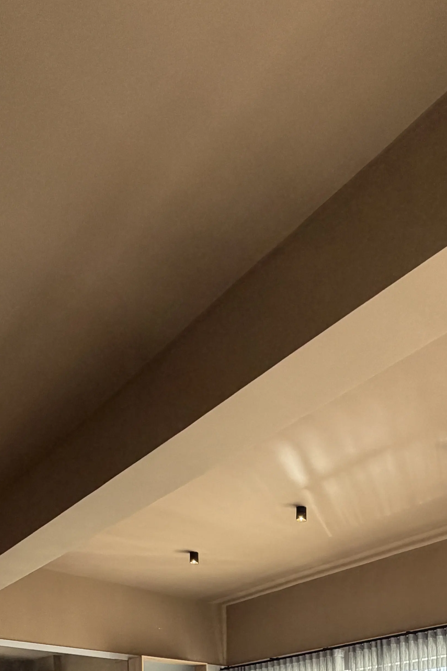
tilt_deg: -0.9
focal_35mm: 34
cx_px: 352
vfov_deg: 41.4
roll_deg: +0.2
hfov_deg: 37.6
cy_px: 775
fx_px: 633
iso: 160
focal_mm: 2.22
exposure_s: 1/121
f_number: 2.2
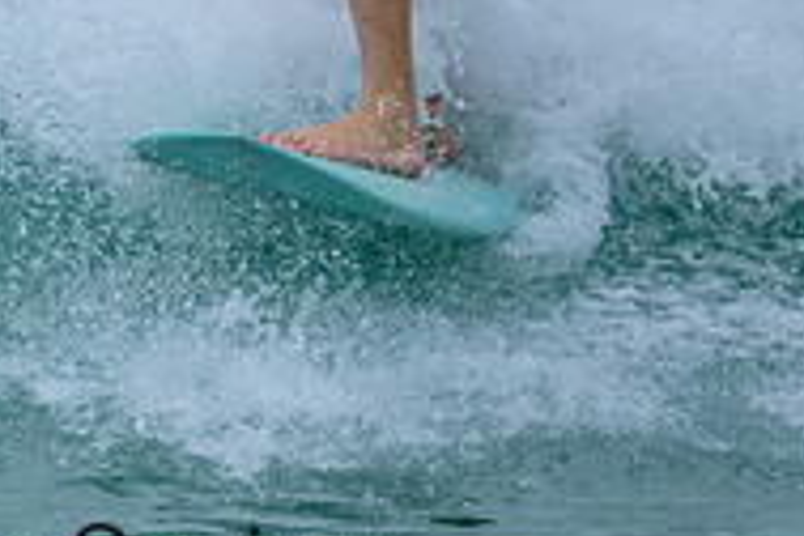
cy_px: -88
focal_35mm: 2968
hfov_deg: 0.7
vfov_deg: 0.5
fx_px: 66280
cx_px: -196
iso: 280
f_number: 6.3
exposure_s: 1/2000
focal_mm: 800
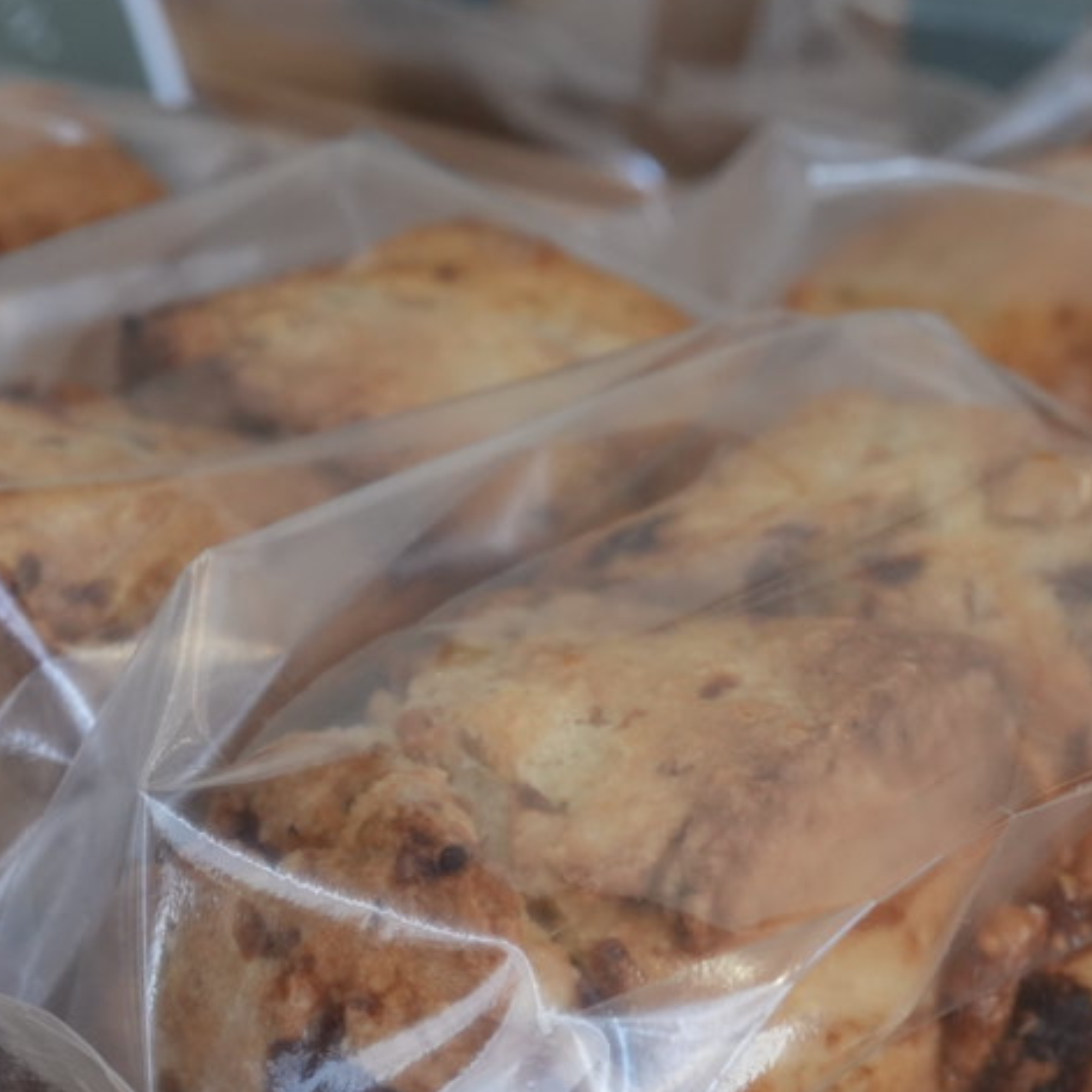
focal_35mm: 146
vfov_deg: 12.0
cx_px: 656
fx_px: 5211
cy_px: 422
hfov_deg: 12.0
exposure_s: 1/50
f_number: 8
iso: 1600
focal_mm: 50
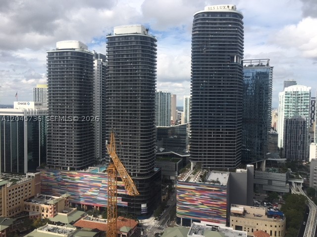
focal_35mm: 29
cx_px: 158
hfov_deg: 61.7
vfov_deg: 48.2
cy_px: 118
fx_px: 266
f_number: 2.2
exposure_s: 1/1637
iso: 25
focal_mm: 4.15
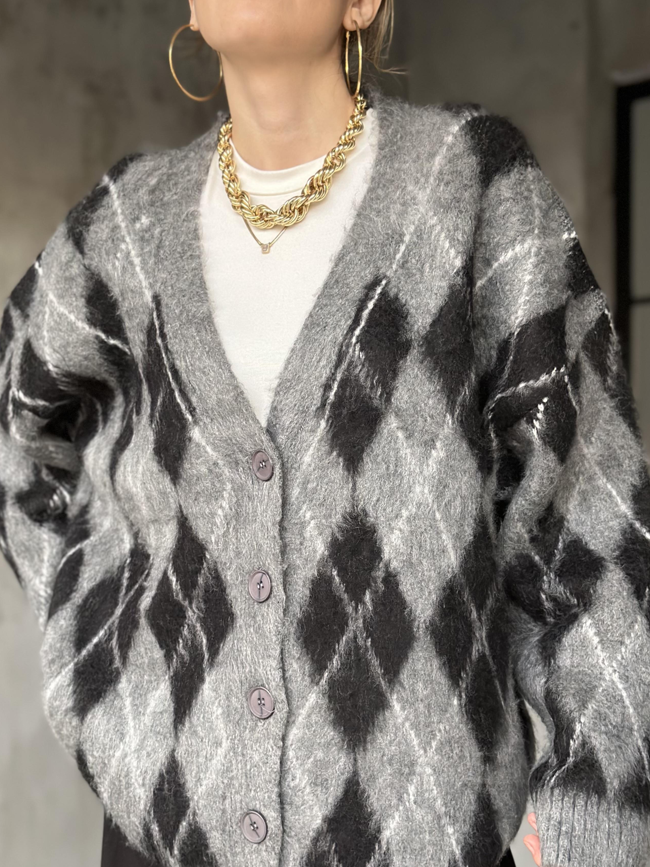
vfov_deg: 33.7
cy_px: 502
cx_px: 327
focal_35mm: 57
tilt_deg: +1.3
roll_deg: -0.3
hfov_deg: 25.7
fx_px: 1427
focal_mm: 6.86
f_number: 1.78
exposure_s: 1/60
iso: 320
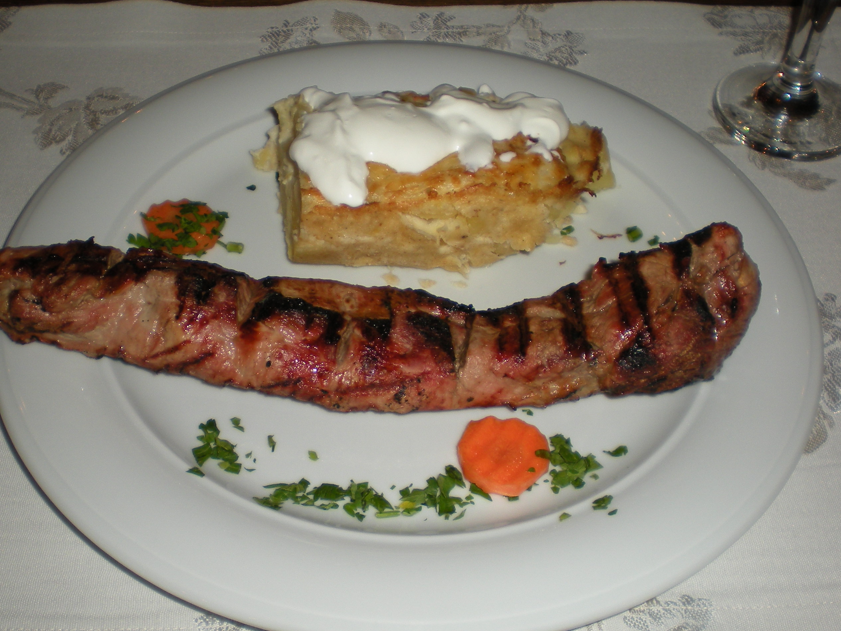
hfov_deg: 38.9
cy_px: 308
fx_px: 1190
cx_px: 383
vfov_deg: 29.7
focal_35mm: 49
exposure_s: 1/60
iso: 64
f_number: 3.1
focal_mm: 6.3
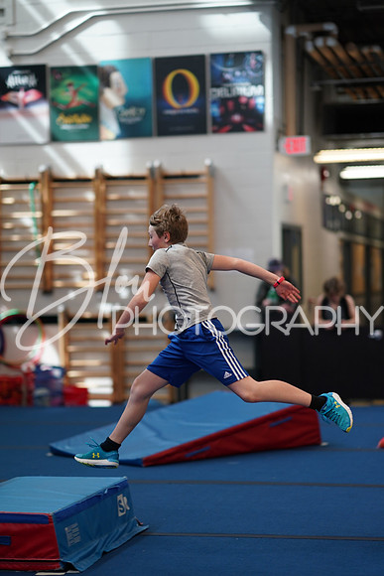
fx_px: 1359
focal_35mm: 85
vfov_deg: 23.9
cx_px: 192
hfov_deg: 16.1
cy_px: 288
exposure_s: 1/500
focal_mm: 85
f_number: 1.4
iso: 320
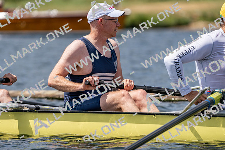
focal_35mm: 456
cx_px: 112
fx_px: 2851
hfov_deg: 4.5
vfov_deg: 3.0
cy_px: 75
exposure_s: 1/2000
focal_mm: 456
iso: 250
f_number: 6.3
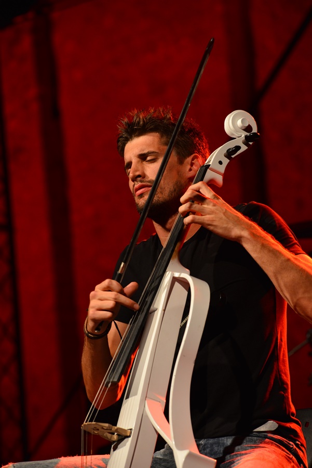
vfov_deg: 13.2
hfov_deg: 8.9
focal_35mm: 155
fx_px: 2013
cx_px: 156
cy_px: 234
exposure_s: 1/125
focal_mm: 155
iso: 1600
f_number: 5.6
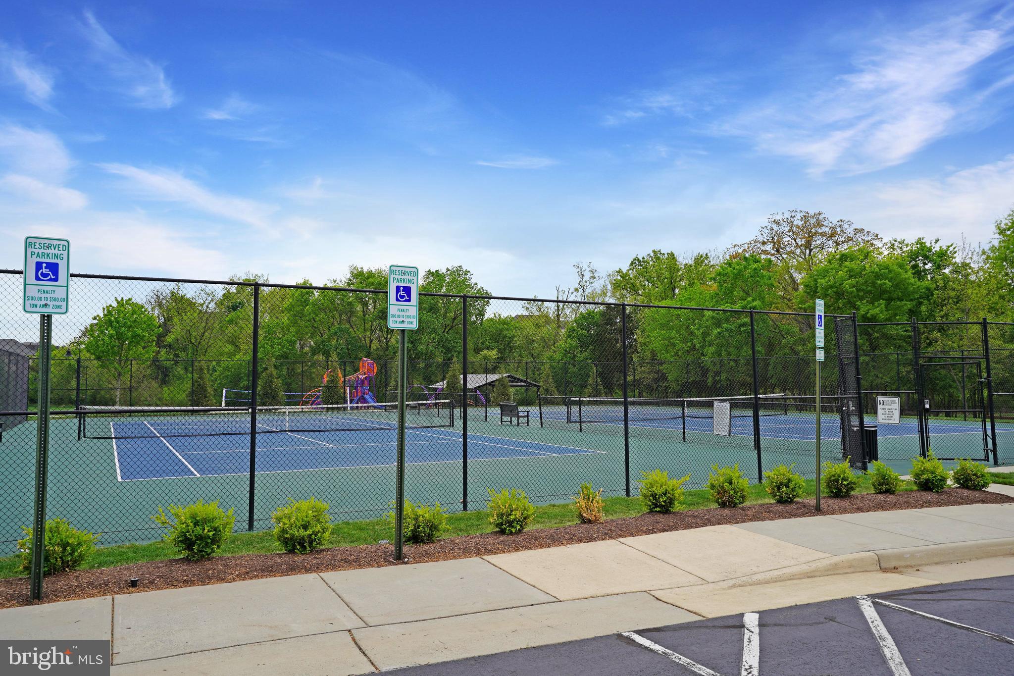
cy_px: 338
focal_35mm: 28
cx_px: 507
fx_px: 789
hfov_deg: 65.5
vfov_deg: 46.4
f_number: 7.1
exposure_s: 1/100
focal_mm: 28
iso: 100
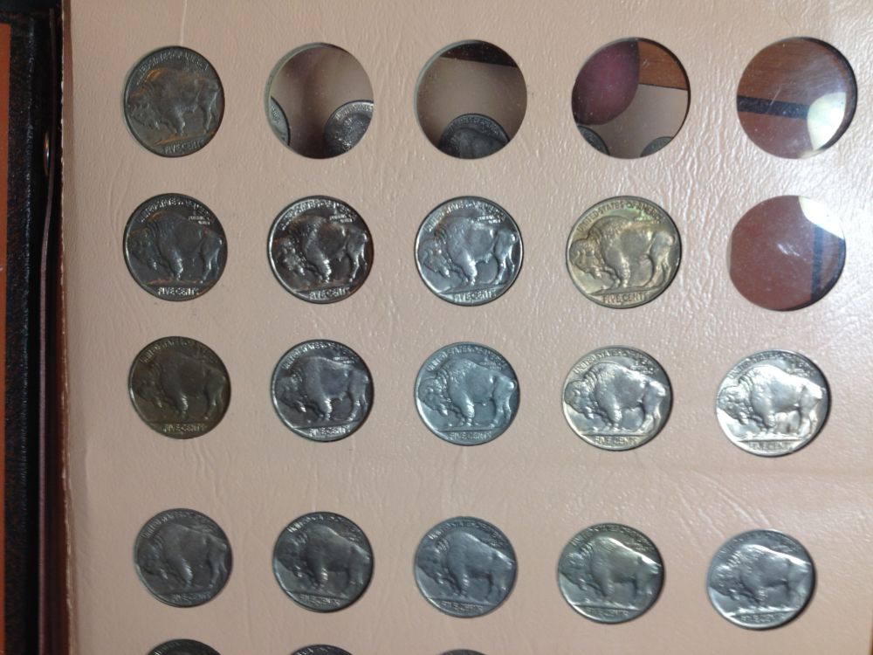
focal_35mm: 35
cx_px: 436
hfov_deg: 52.6
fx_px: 883
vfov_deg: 40.7
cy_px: 328
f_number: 2.4
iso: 50
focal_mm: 4.28
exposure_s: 1/20
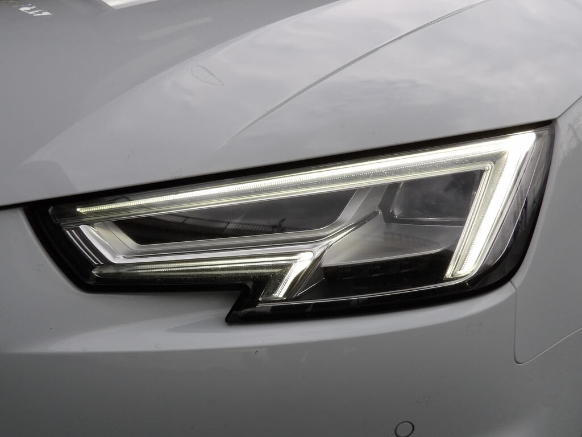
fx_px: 555
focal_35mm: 33
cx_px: 291
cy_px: 218
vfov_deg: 42.9
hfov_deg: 55.4
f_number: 7.1
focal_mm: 5.9
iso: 100
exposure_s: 1/117
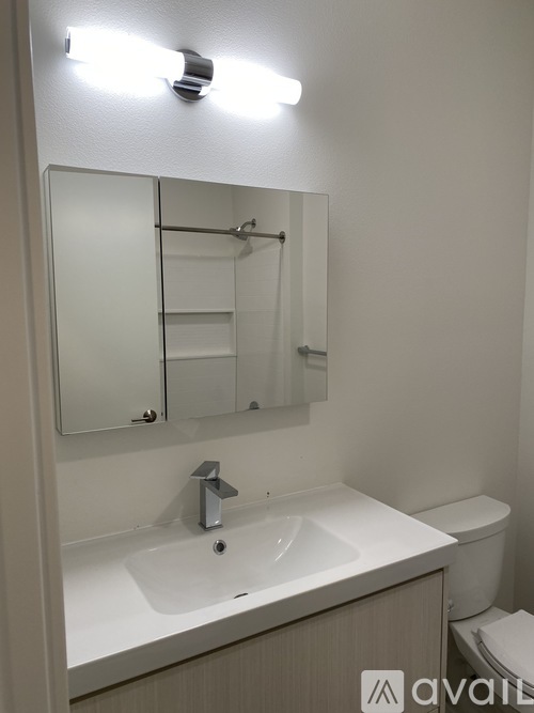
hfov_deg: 53.0
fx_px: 535
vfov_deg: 67.3
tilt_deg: -6.7
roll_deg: +1.0
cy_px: 356
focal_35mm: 26
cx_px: 267
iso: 64
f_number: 1.8
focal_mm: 4.25
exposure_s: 1/120
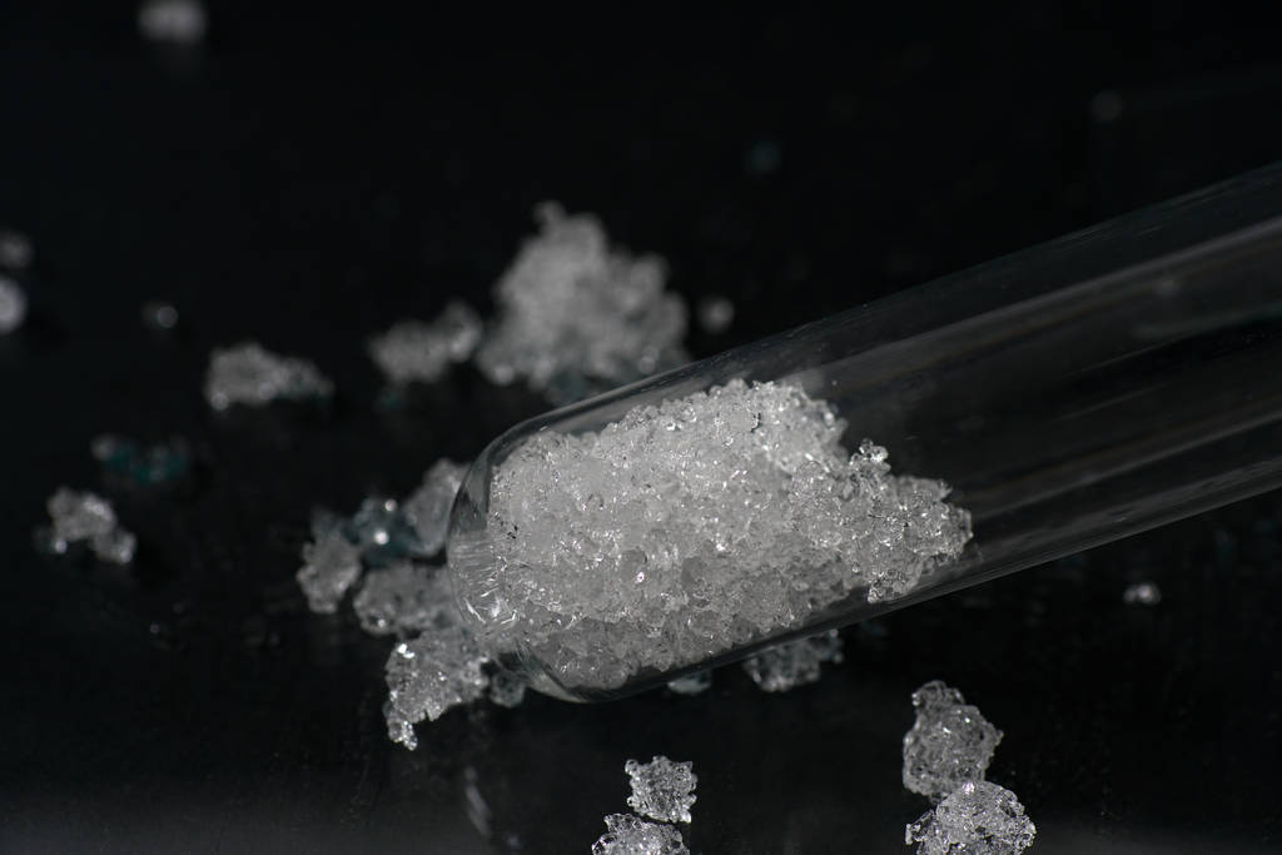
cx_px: 641
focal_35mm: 90
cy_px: 428
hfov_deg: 22.6
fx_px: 3205
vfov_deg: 15.2
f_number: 11
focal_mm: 90
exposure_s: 1/200
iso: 125
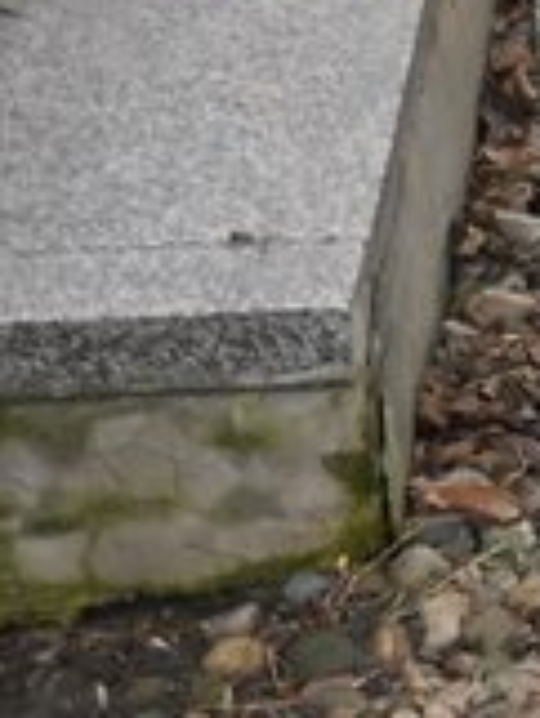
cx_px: 1281
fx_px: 3386
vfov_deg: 12.1
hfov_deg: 8.4
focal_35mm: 163
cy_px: 366
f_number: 3.1
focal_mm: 6.72
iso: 80
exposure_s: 1/100
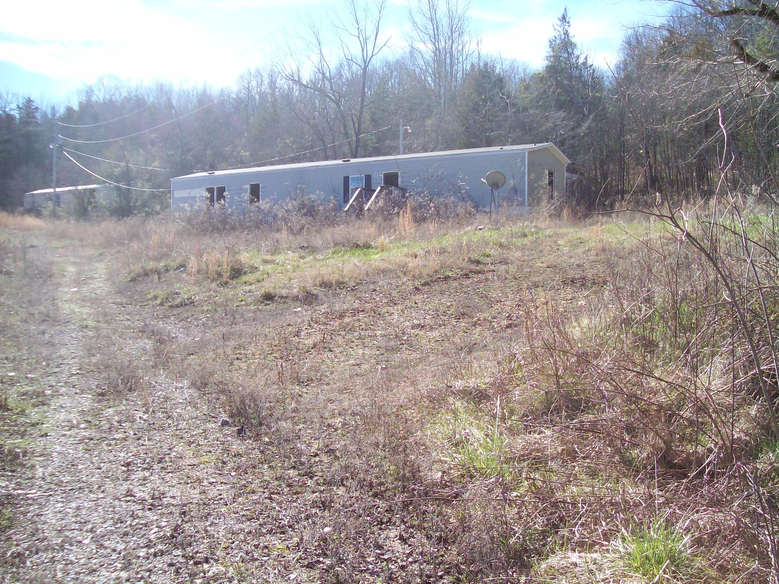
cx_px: 390
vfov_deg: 39.6
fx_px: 810
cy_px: 292
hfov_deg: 51.4
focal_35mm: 36
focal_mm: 6
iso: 80
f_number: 2.7
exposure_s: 1/642
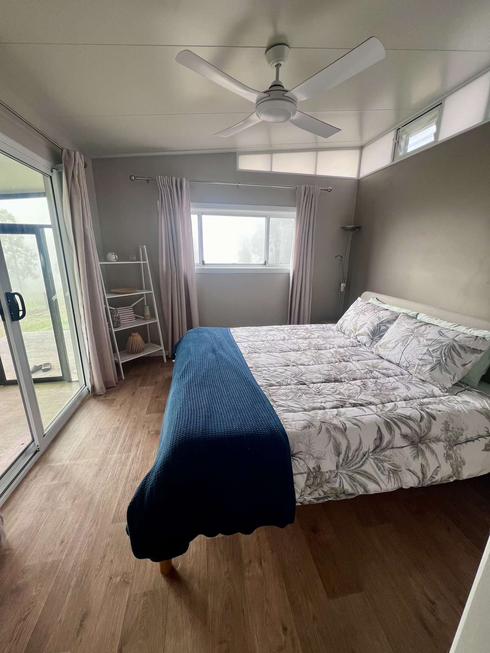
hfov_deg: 89.9
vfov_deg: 106.2
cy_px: 326
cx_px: 245
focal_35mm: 13
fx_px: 245
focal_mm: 1.57
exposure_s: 1/99
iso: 64
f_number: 1.8
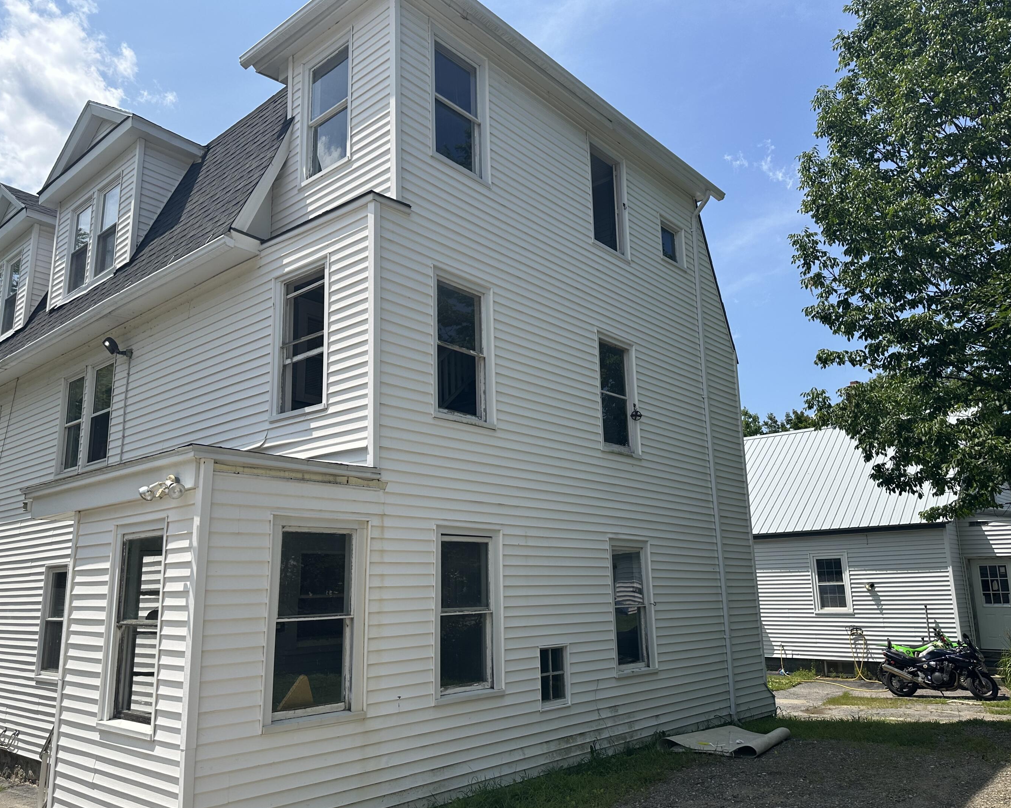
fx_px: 778
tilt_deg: +12.8
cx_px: 493
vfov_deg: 54.9
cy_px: 414
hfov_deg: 66.0
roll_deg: +0.6
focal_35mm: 26
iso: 80
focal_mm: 6.86
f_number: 1.78
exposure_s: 1/5263
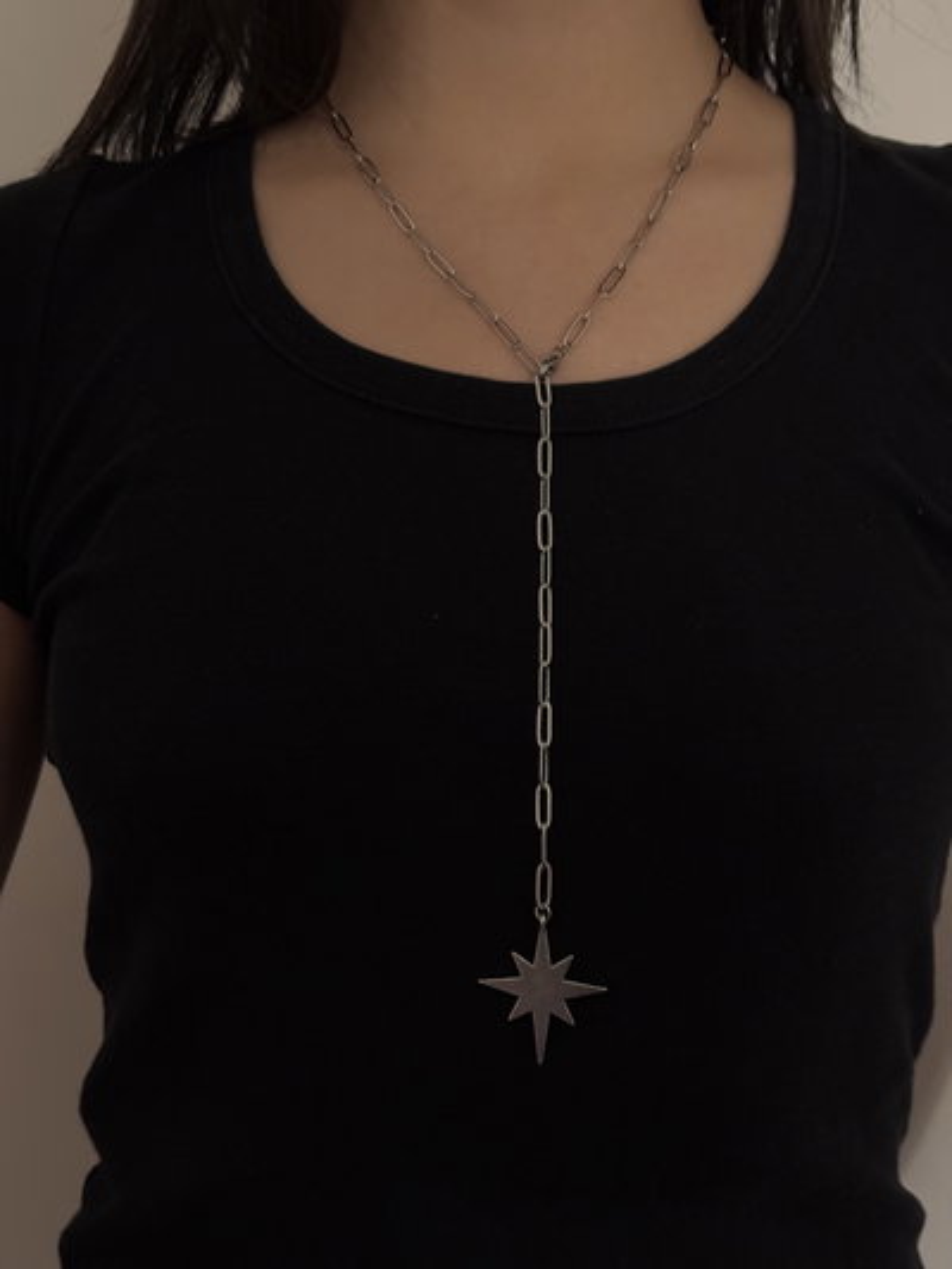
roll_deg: -1.7
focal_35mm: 48
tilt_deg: -8.5
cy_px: 634
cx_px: 476
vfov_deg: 39.6
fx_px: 1759
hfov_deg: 30.3
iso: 400
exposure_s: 1/25
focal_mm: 6.76
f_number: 1.78
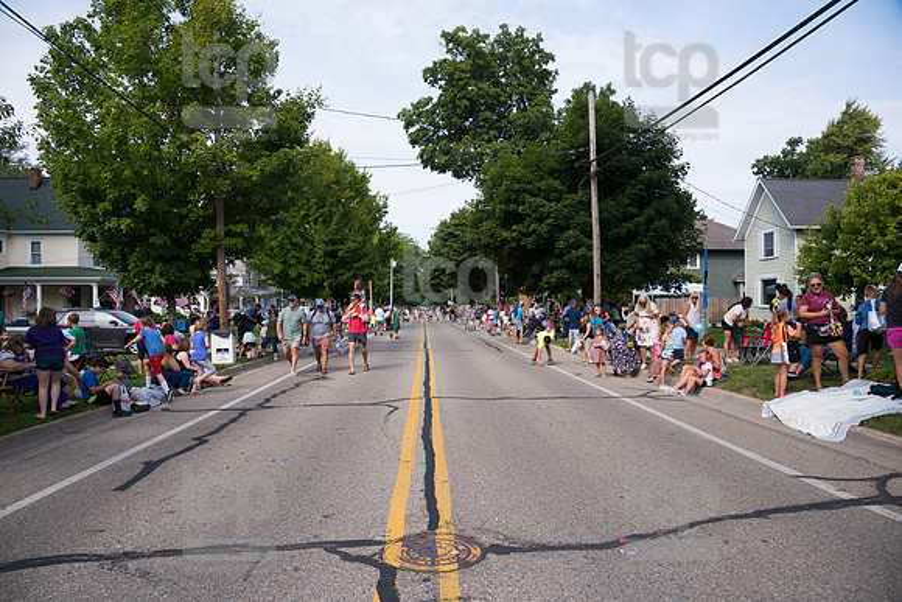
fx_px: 601
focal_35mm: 24
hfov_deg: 73.7
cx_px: 451
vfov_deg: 53.2
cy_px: 301
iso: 250
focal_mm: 24
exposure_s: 1/500
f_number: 6.3
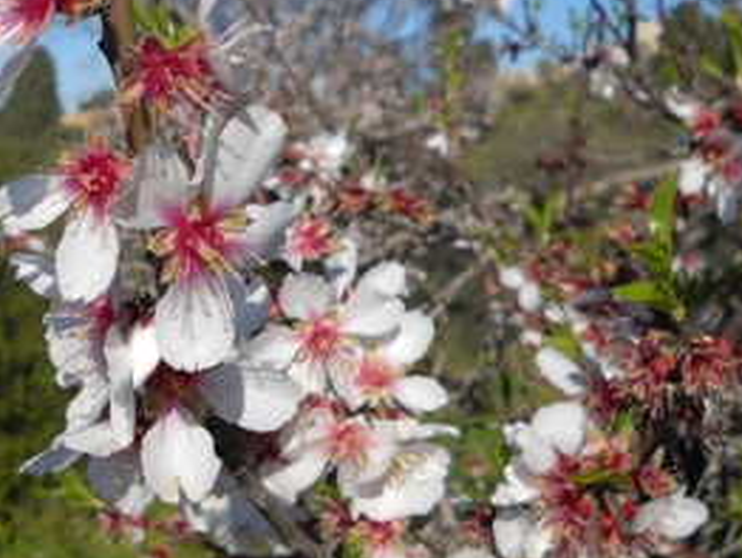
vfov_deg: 21.0
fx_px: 1502
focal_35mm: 70
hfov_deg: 27.6
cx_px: 269
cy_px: 272
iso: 64
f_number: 5.5
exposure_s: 1/458
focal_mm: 6.72
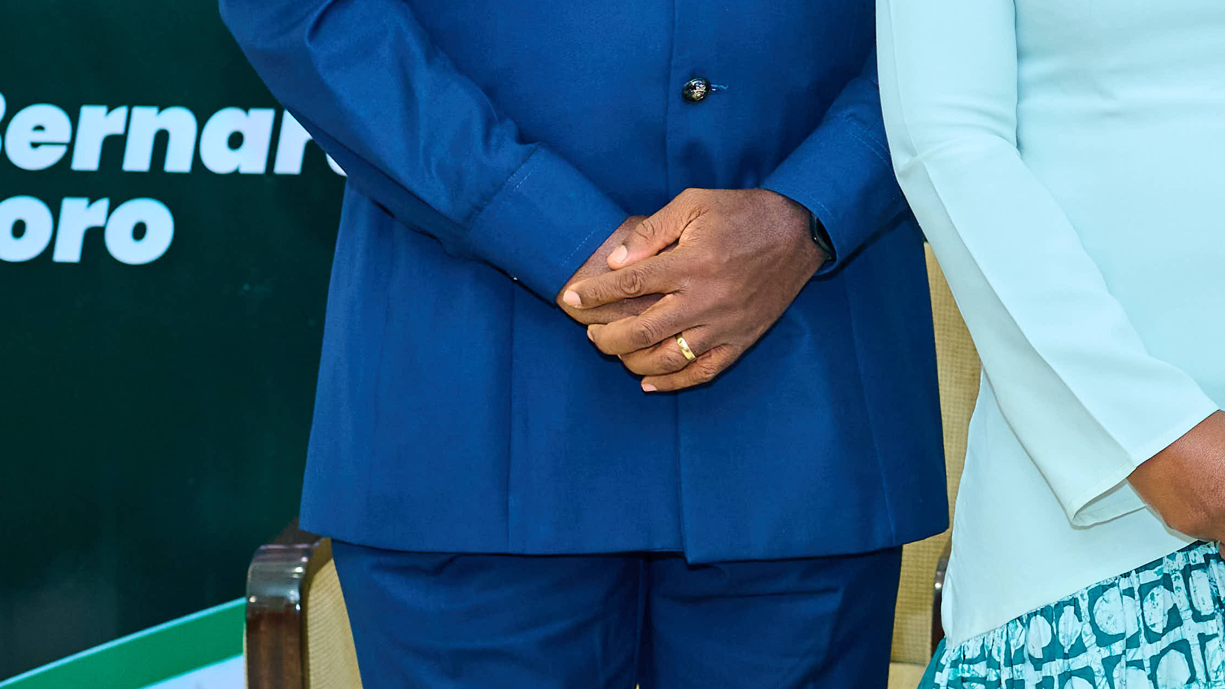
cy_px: -23
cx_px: 1526
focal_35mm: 141
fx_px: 4580
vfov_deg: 8.6
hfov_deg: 14.7
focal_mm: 50
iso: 1250
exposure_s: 1/160
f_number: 3.2
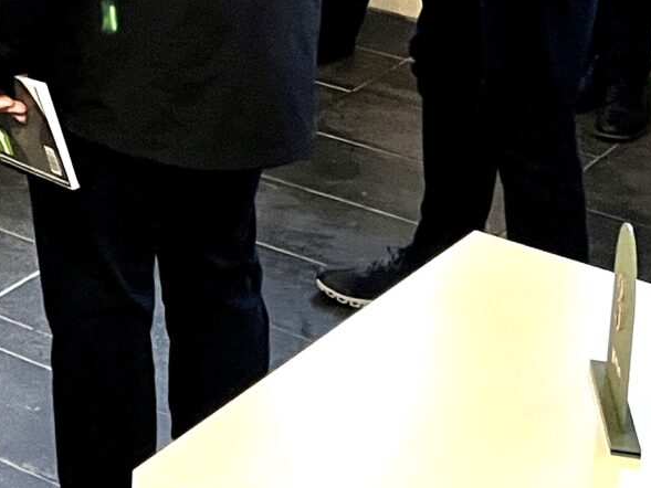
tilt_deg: -4.4
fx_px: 2126
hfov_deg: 16.8
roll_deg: -1.5
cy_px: -462
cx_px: -96
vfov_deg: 11.8
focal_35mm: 113
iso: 200
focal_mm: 5.7
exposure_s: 1/50
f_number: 1.5
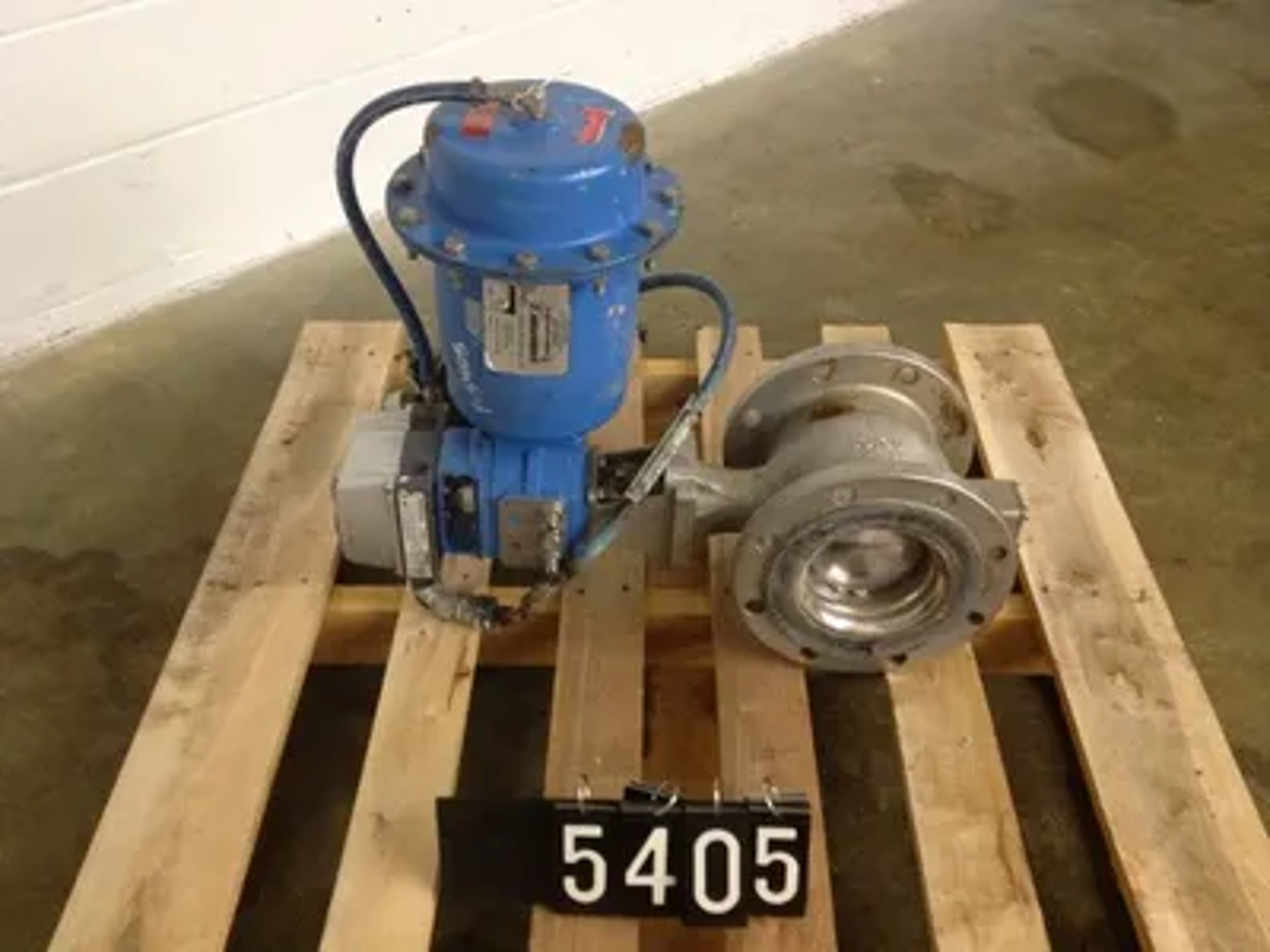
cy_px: 476
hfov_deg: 52.6
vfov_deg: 40.7
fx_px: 1284
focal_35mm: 35
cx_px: 635
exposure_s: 1/20
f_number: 2.4
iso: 200
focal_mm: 4.28
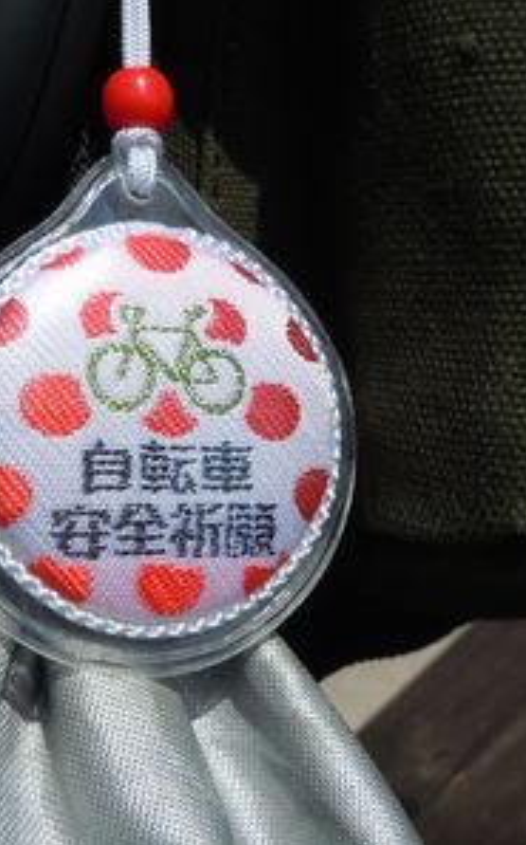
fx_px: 920
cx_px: 131
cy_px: 424
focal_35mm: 40
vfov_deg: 49.3
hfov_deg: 31.3
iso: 100
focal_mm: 5
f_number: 7.4
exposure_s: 1/500
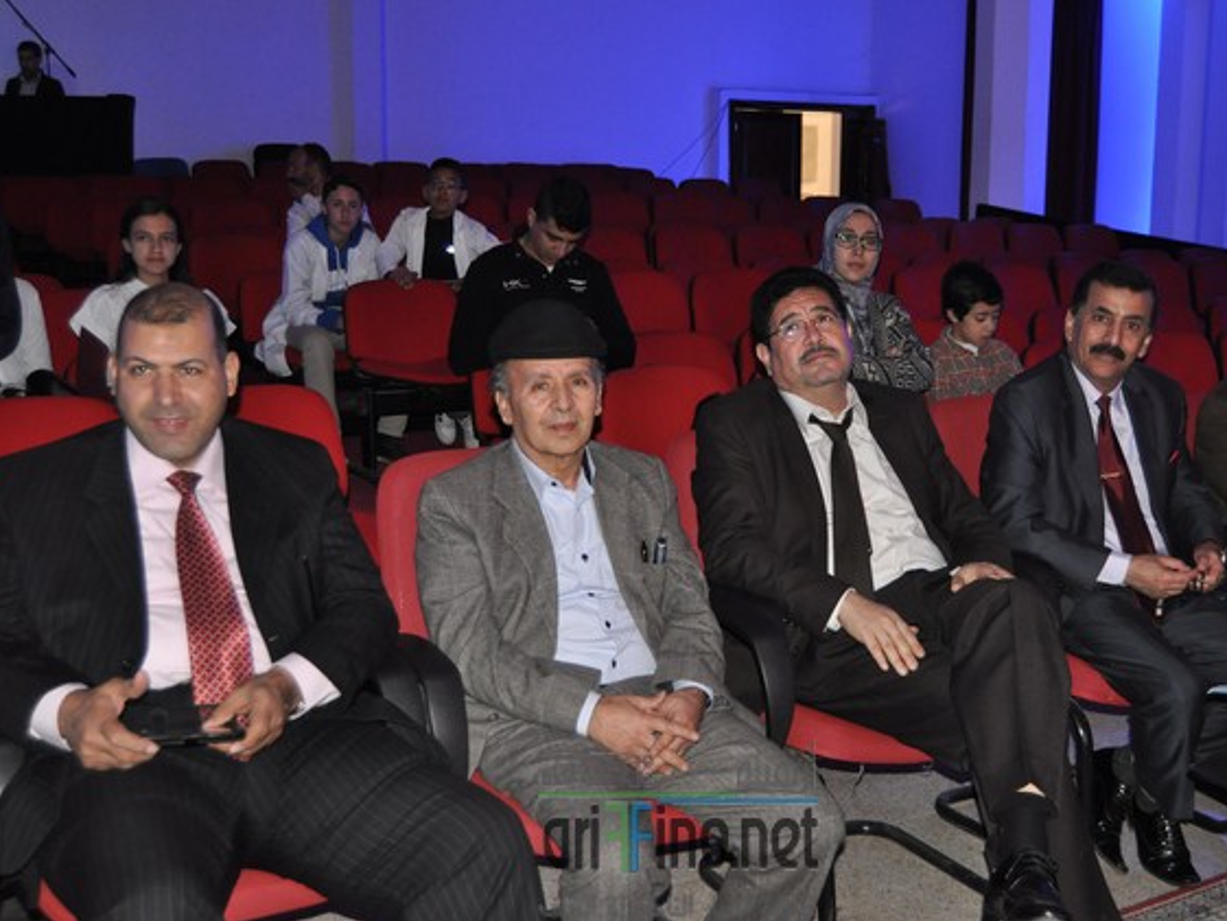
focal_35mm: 46
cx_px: 678
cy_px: 460
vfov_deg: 31.5
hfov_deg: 41.2
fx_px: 1631
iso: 800
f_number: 4
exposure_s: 1/60
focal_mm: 28
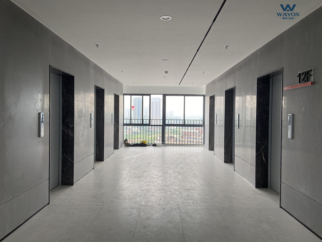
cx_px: 161
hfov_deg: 67.3
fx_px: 242
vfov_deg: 53.1
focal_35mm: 26
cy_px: 121
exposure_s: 1/122
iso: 32
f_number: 1.8
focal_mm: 4.25
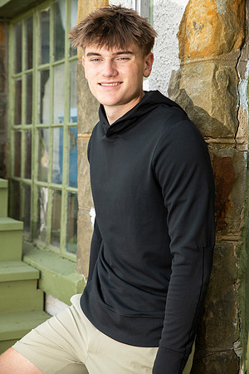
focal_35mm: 65
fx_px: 674
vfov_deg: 31.0
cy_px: 187
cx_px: 124
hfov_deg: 20.9
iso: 320
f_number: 5.6
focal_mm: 65
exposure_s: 1/160
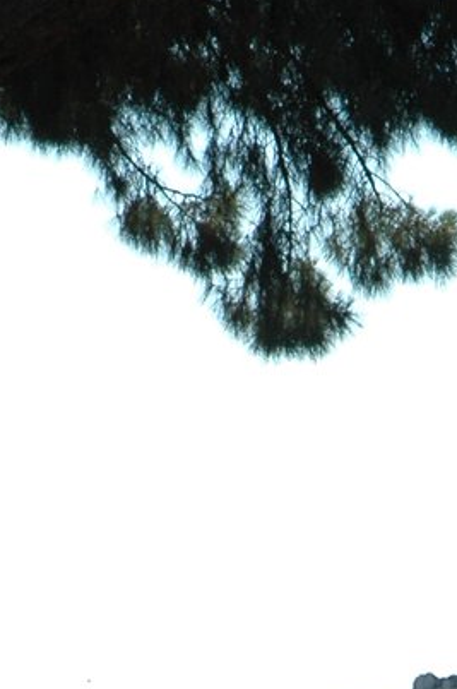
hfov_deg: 3.0
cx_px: 416
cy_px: 980
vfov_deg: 4.5
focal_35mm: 461
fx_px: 8800
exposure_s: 1/500
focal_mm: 82
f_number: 8
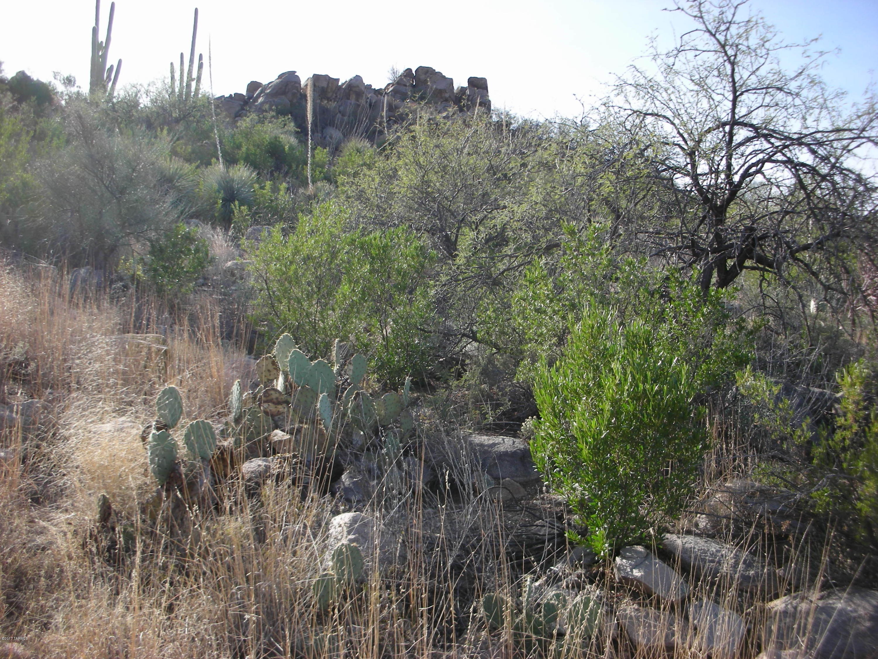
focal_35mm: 35
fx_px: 888
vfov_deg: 40.7
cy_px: 330
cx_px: 439
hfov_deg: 52.6
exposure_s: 1/290
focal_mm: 5.8
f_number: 3
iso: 50
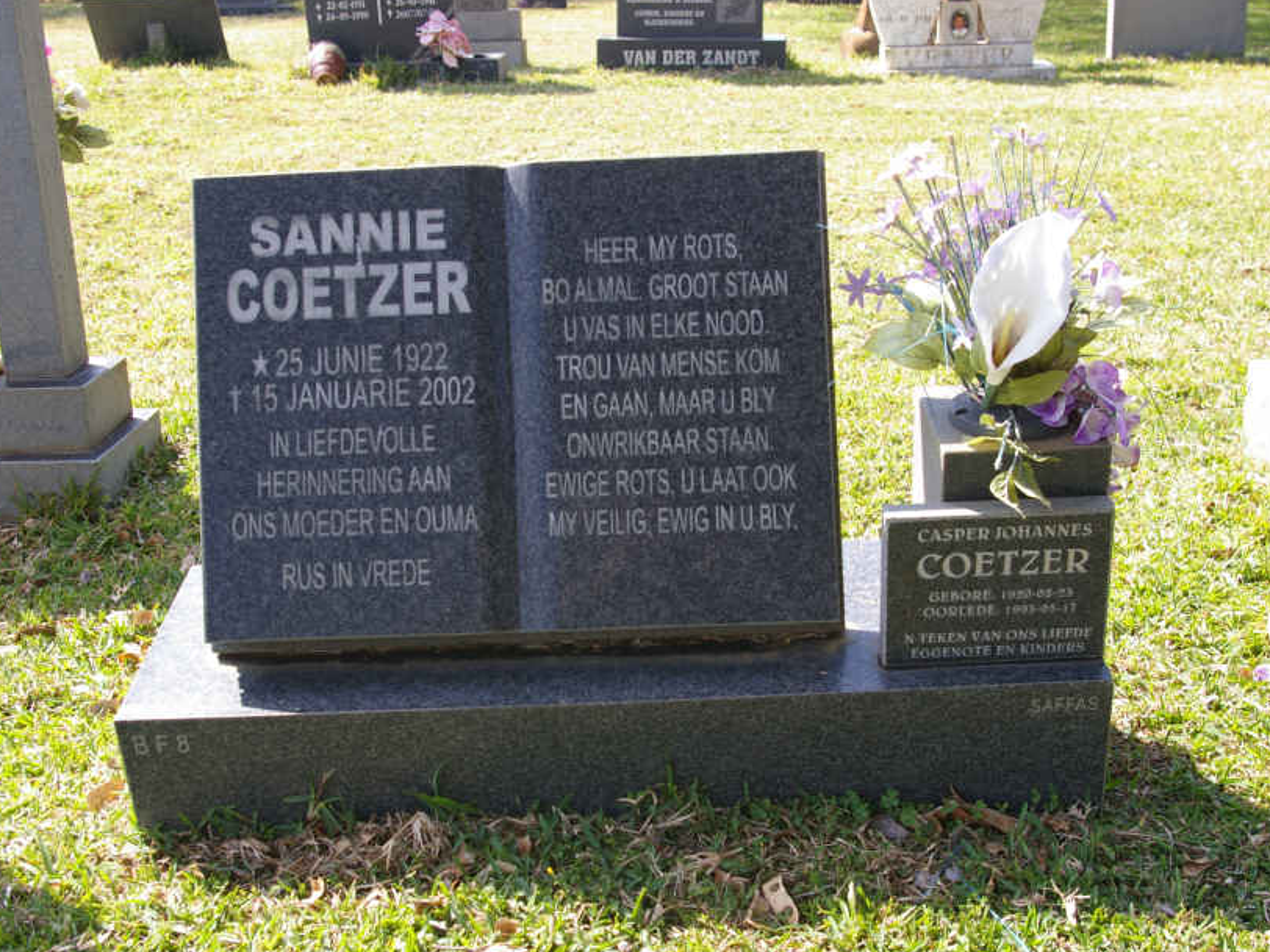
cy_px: 480
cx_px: 630
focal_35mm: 43
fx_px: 1578
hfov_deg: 43.9
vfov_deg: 33.6
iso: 200
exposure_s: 1/125
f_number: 6.7
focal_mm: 26
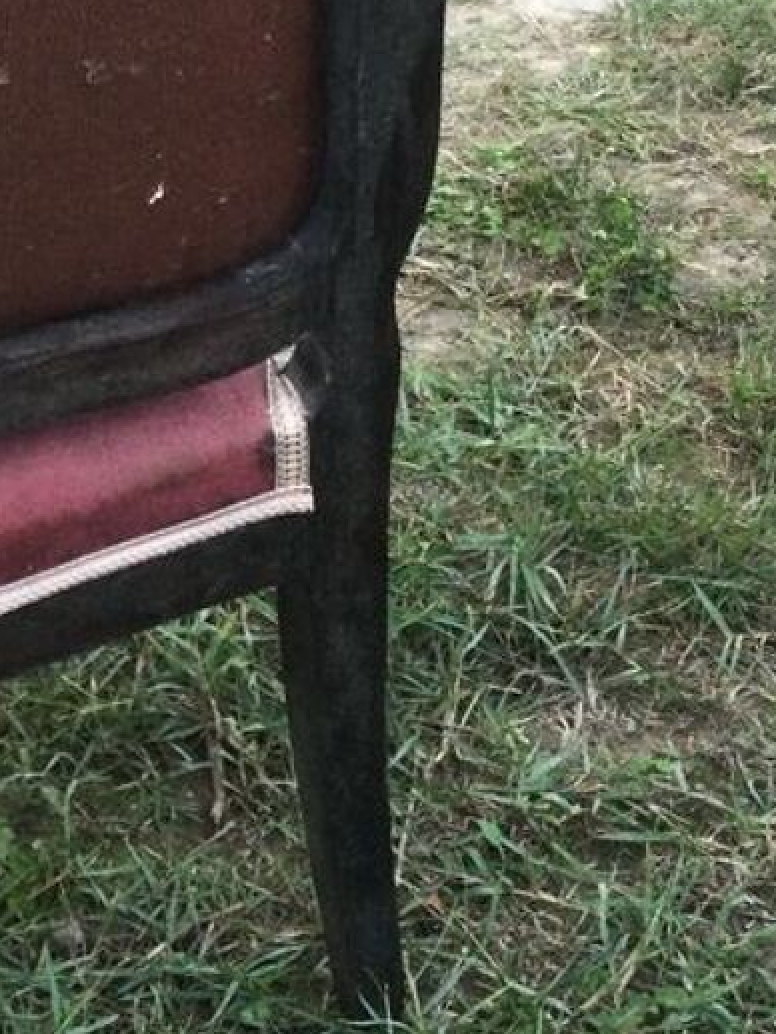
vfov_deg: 24.3
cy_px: 363
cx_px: -162
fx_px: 2390
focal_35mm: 80
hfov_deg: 17.5
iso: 50
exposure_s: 1/33
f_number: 2.4
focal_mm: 3.3
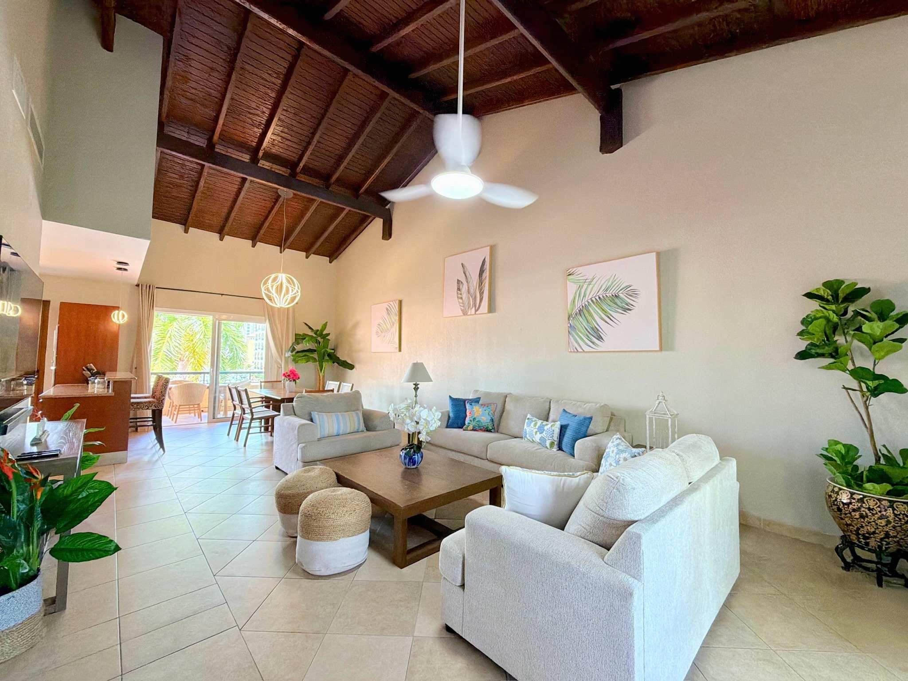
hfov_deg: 102.1
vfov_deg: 85.7
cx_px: 454
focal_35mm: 14
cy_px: 340
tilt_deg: +2.2
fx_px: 367
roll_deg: -0.5
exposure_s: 1/60
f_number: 2.2
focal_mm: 2.22
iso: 200
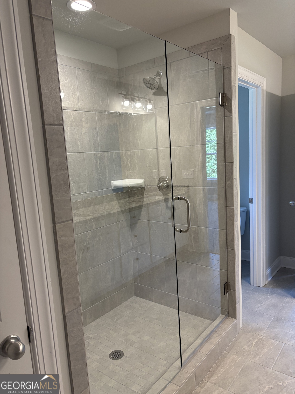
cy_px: 197
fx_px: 295
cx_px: 148
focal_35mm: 26
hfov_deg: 53.1
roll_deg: +3.4
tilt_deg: -8.0
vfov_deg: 67.3
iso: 160
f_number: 1.6
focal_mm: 5.96
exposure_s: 1/120
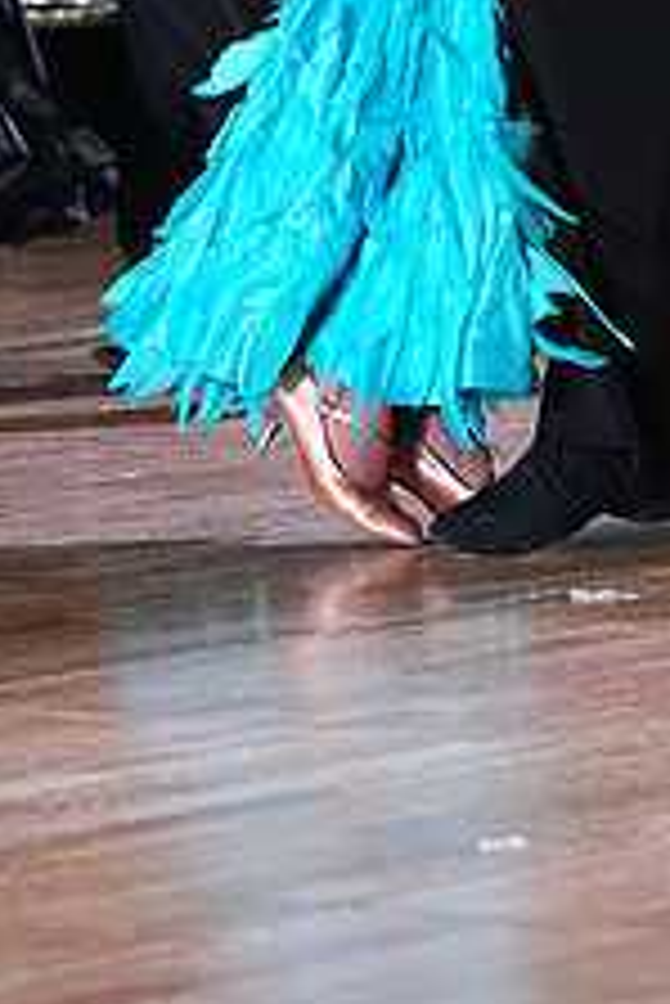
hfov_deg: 3.2
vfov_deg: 4.7
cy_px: -252
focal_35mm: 435
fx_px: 12124
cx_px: 393
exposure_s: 1/400
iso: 6400
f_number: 4.5
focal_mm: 167
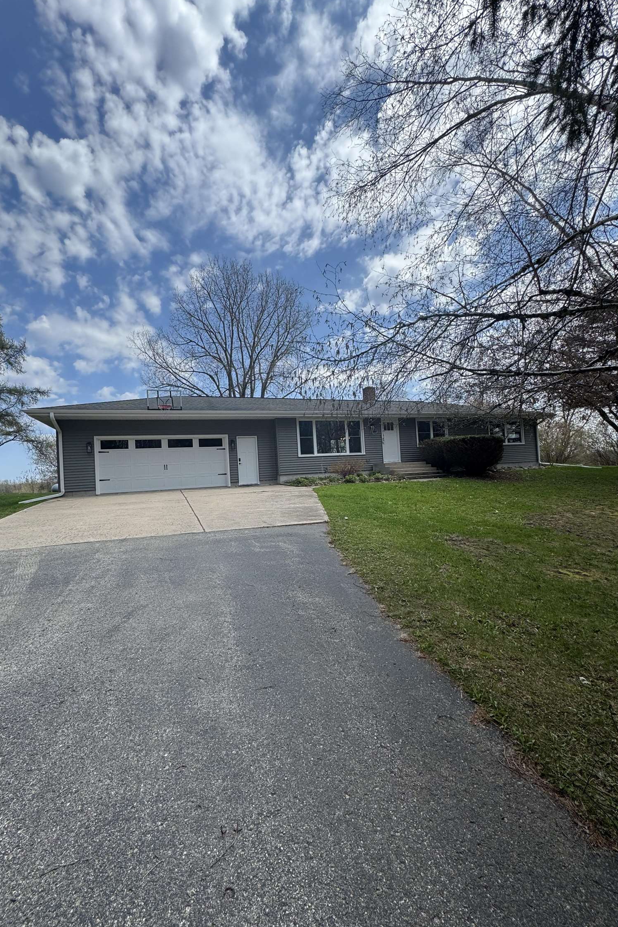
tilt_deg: +1.7
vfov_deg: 100.4
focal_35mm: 15
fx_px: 386
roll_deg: +4.1
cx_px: 304
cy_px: 466
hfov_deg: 77.3
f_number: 2.2
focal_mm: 2.22
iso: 50
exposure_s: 1/1637
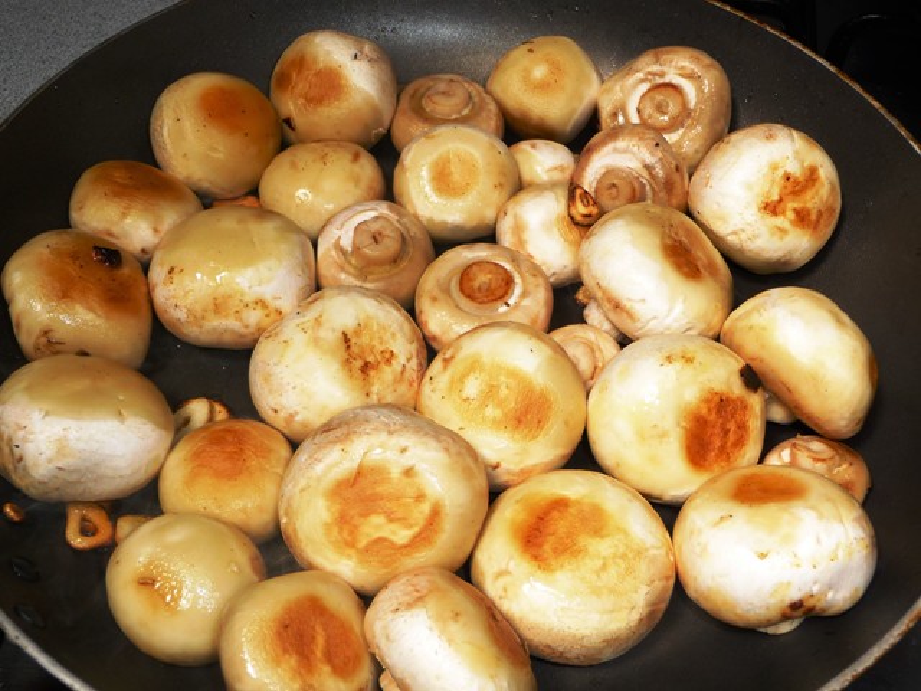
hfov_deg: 42.1
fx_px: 1197
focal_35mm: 45
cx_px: 460
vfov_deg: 32.2
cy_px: 346
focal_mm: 7.6
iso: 100
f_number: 4.1
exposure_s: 1/320
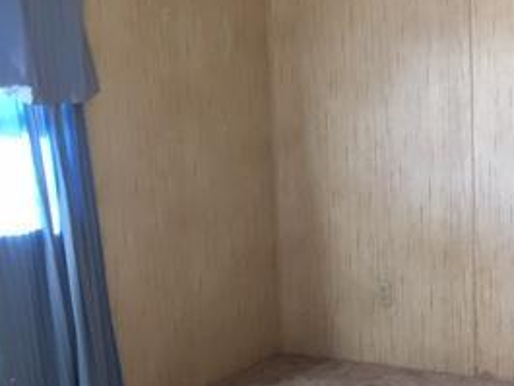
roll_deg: -1.5
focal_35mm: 70
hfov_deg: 25.2
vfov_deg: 21.0
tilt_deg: -8.8
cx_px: 605
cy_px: 177
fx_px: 1040
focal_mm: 4.15
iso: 50
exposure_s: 1/30
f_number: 2.2
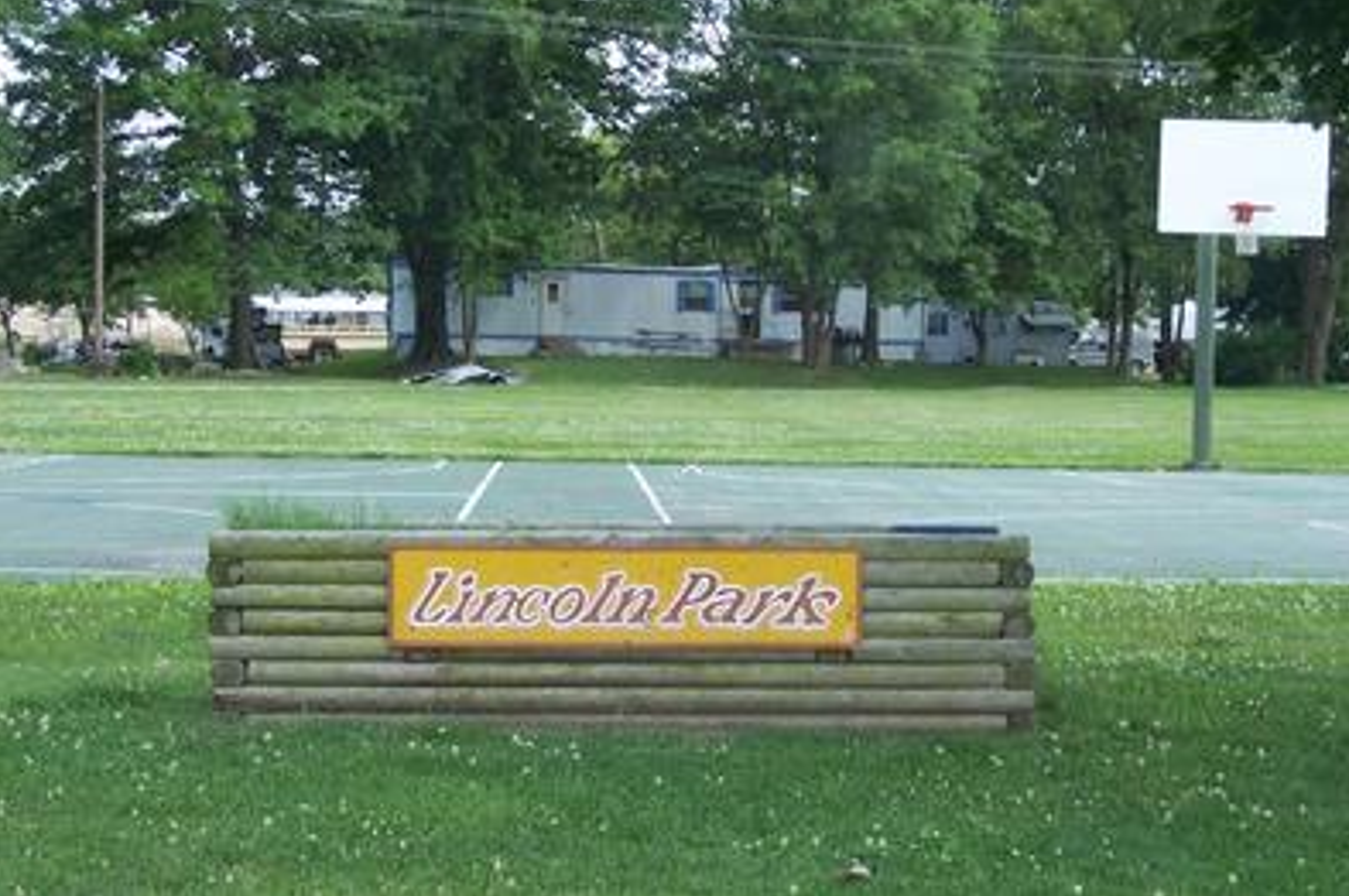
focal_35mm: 74
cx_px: 678
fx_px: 2771
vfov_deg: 18.4
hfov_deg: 27.4
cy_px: 386
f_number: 3.8
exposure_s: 1/160
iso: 80
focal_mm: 12
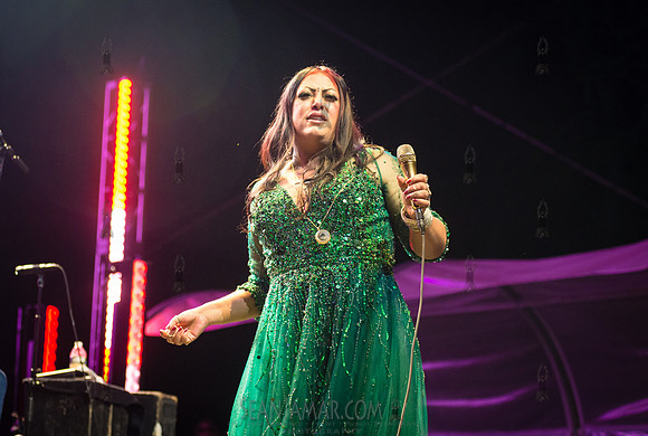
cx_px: 297
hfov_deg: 22.2
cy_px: 212
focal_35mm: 91
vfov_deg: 15.1
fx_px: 1649
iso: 2500
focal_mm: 80
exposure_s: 1/640
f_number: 4
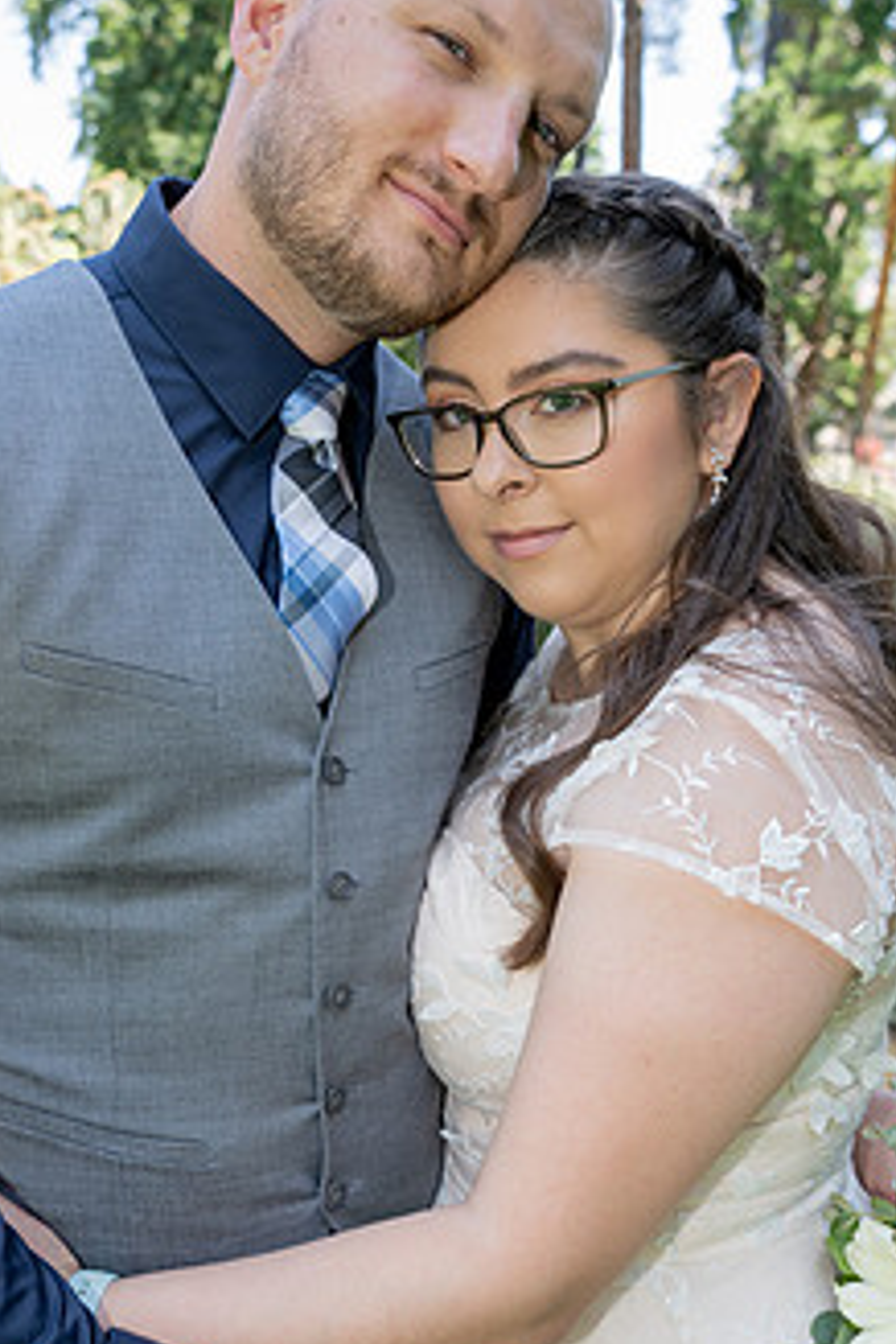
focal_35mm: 33
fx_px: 1232
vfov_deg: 57.1
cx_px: 308
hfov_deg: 39.6
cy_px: 748
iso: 250
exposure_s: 1/250
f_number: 4
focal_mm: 24
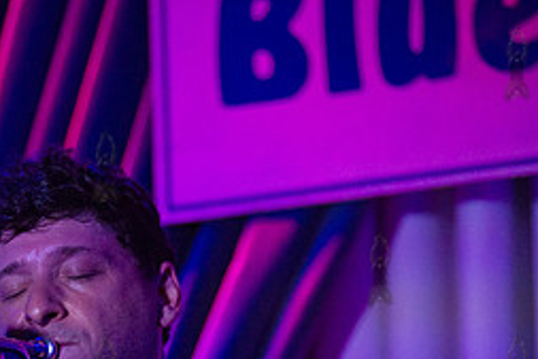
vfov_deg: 4.8
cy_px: 371
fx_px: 4291
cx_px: 104
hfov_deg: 7.2
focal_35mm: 287
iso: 2500
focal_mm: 125
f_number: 2.8
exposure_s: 1/640
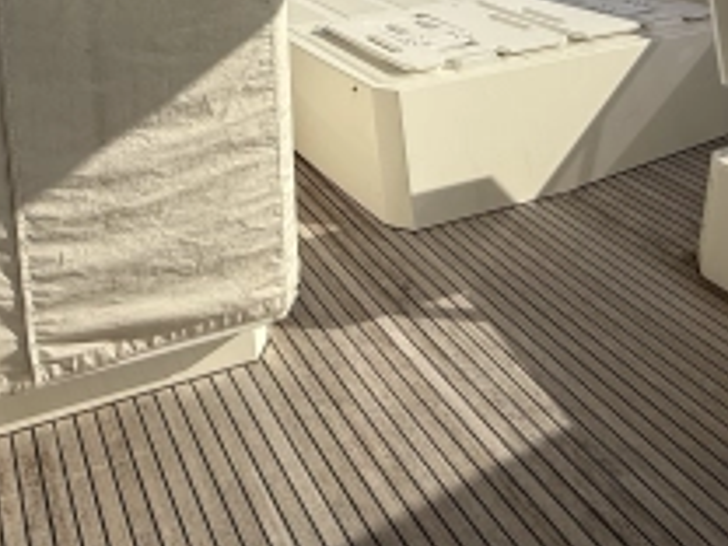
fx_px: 778
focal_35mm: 37
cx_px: 172
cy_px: -65
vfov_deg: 33.4
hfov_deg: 48.0
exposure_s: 1/4425
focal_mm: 2.22
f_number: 2.2
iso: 50
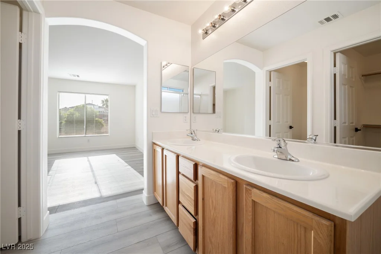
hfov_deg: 104.2
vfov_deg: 81.2
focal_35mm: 14
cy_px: 127
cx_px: 190
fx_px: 148
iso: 100
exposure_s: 1/6
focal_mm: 14
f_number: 9
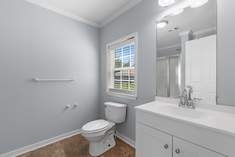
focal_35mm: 15
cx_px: 118
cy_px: 78
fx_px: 98
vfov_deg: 77.3
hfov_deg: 100.4
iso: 100
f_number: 4.5
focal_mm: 10
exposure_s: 1/40
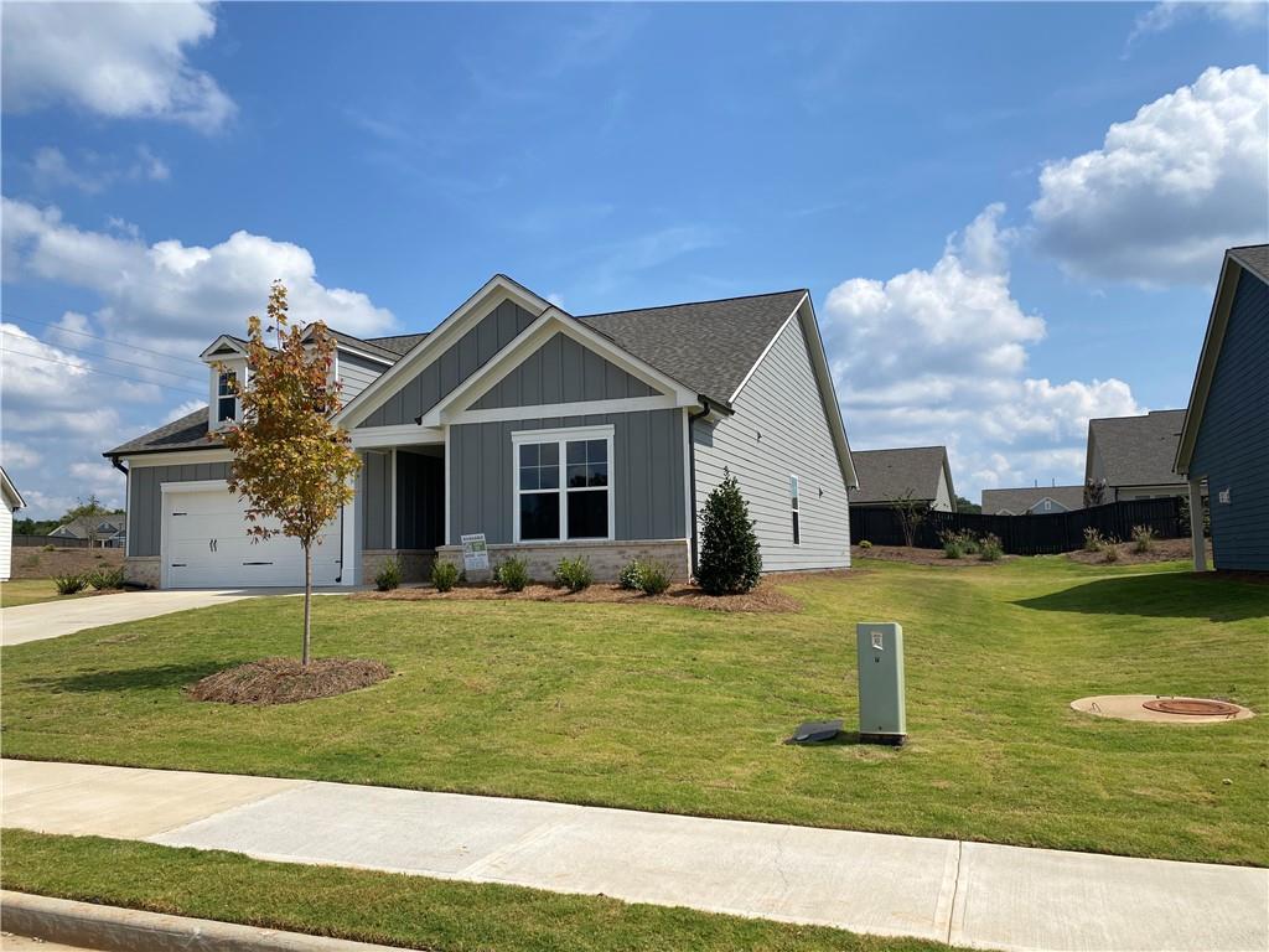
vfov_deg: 53.1
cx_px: 634
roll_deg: +0.8
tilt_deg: +4.8
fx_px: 953
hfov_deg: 67.3
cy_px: 476
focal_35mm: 26
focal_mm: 4.25
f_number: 1.8
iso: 32
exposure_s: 1/4808
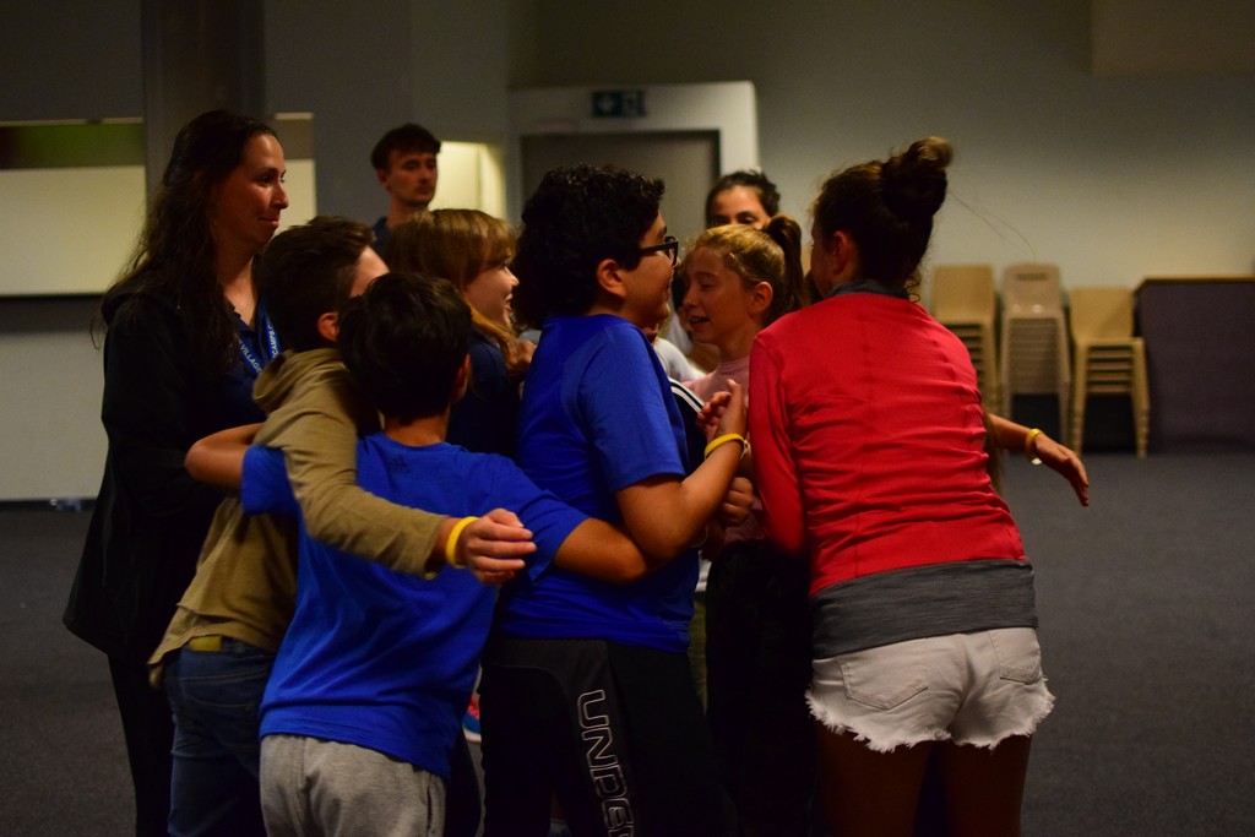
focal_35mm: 52
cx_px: 628
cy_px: 418
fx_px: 1830
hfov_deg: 37.8
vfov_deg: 25.8
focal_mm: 35
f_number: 1.8
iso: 3200
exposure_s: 1/125
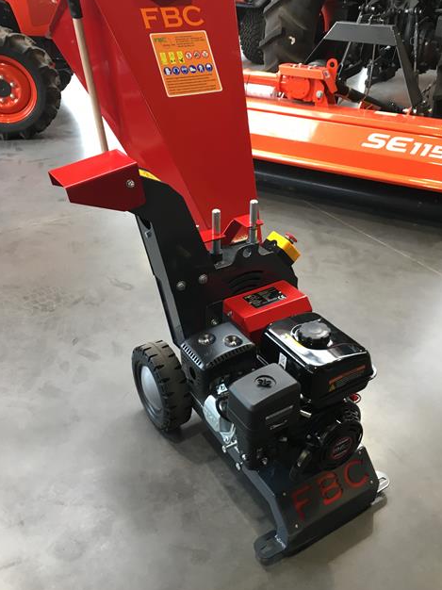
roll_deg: -1.9
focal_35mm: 33
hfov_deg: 42.9
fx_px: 562
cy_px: 275
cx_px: 232
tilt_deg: -30.8
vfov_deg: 55.3
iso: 80
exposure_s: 1/33
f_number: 2.2
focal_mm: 4.15
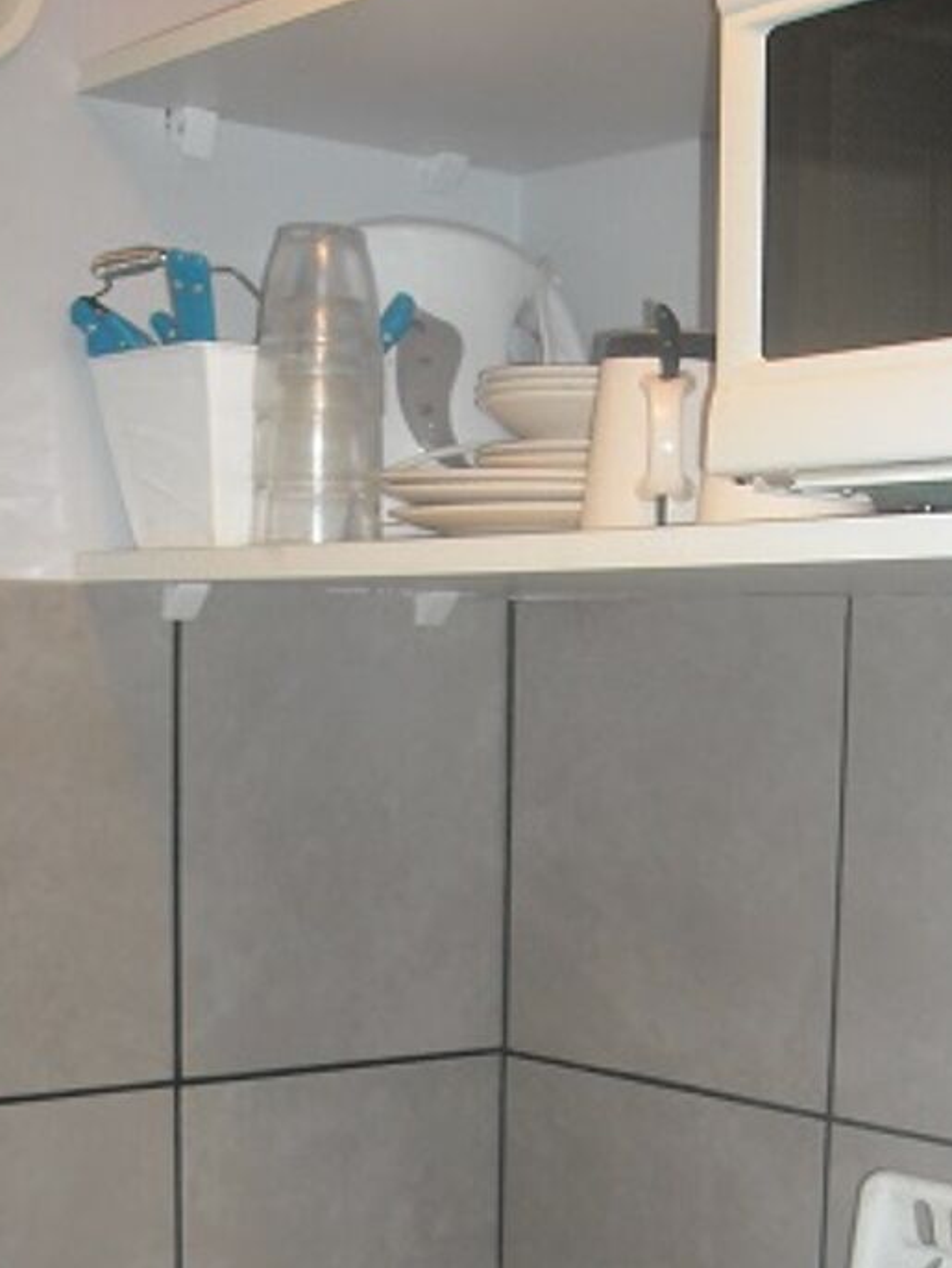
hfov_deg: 21.6
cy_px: 1097
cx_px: 540
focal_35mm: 68
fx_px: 2492
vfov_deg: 27.7
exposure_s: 1/60
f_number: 2.8
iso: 200
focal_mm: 5.7
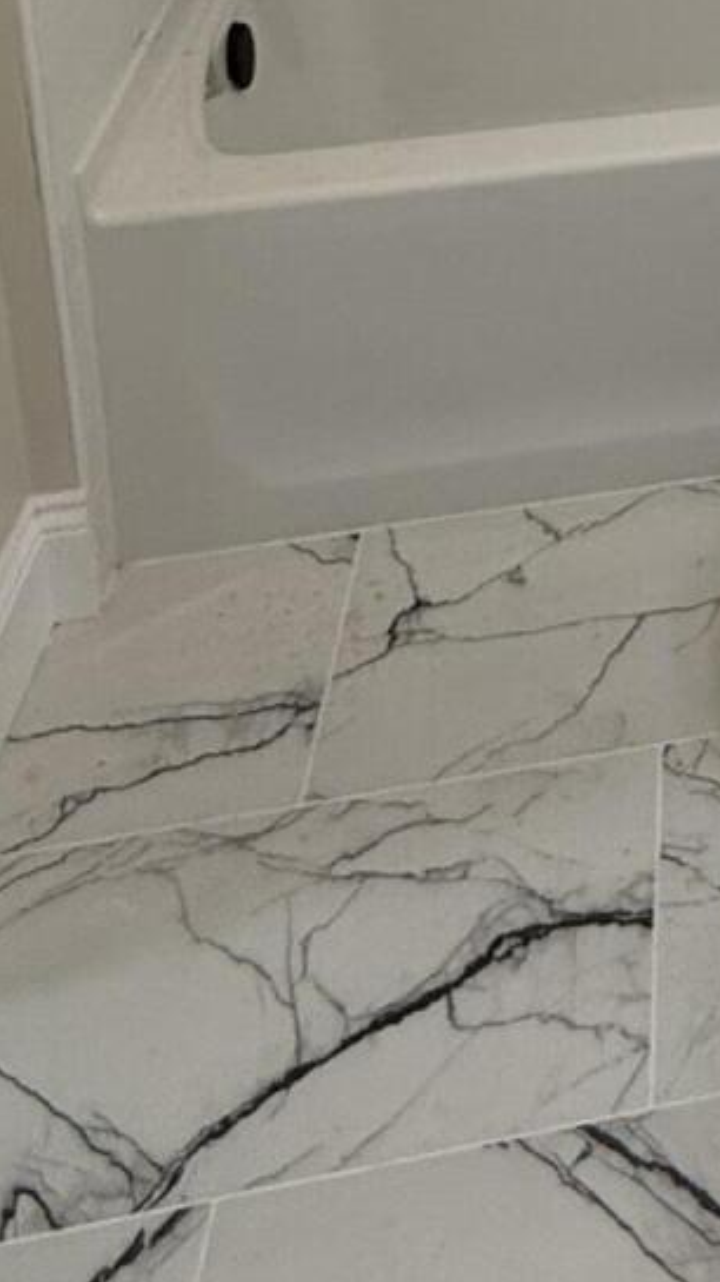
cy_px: -597
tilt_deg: -11.8
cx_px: 1118
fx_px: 1903
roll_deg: -1.5
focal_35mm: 56
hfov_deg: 18.6
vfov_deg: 27.2
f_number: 2.2
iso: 100
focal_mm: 2.22
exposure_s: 1/120
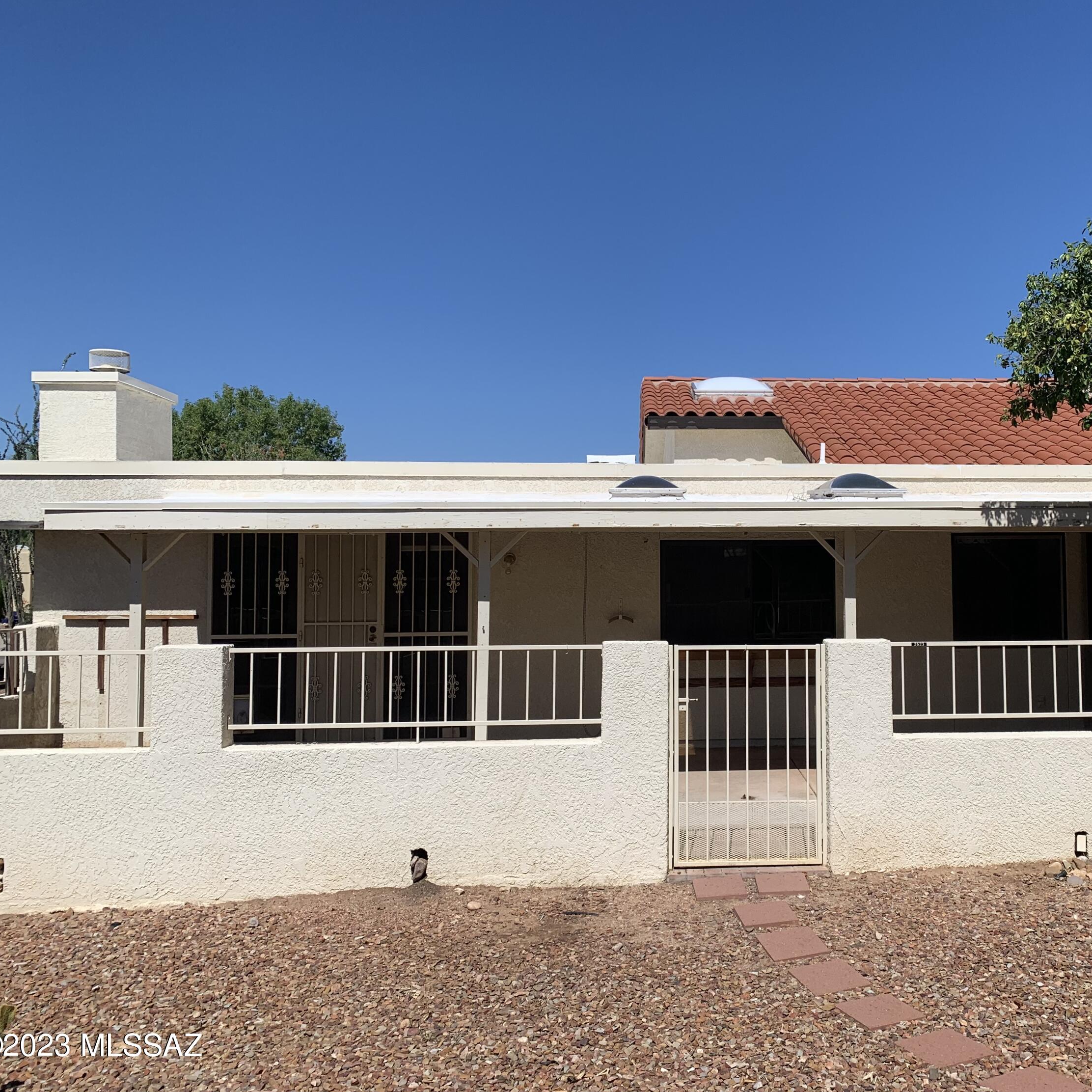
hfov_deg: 51.7
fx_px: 1106
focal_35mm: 31
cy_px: 544
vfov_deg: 52.5
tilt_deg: +2.5
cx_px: 713
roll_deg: +0.3
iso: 25
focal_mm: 4.25
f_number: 1.8
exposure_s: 1/4673
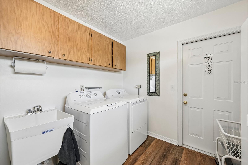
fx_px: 96
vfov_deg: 81.2
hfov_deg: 104.3
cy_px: 82
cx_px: 124
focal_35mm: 14
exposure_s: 1/15
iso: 400
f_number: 8
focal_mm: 14
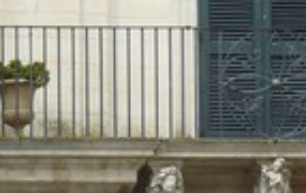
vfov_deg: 3.6
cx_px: 331
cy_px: 428
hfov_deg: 5.7
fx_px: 3050
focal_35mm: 365
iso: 100
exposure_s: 1/250
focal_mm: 14.5
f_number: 4.5
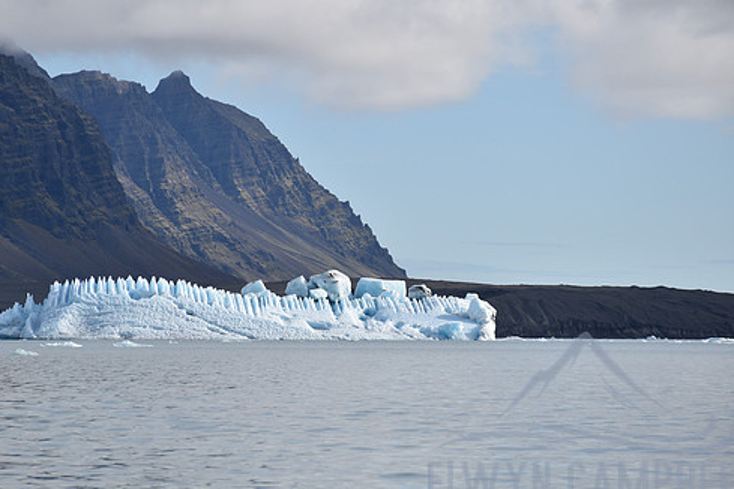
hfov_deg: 8.3
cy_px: 242
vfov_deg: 5.5
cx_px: 320
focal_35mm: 249
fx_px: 5076
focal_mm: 140
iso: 200
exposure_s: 1/800
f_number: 7.1
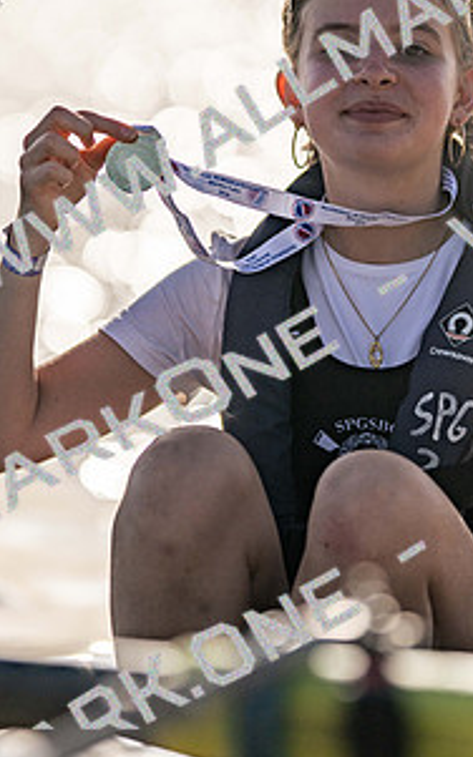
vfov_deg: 7.9
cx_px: 264
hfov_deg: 5.0
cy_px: 298
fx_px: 5468
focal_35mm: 265
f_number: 1.8
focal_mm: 135
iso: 64
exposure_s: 1/32000
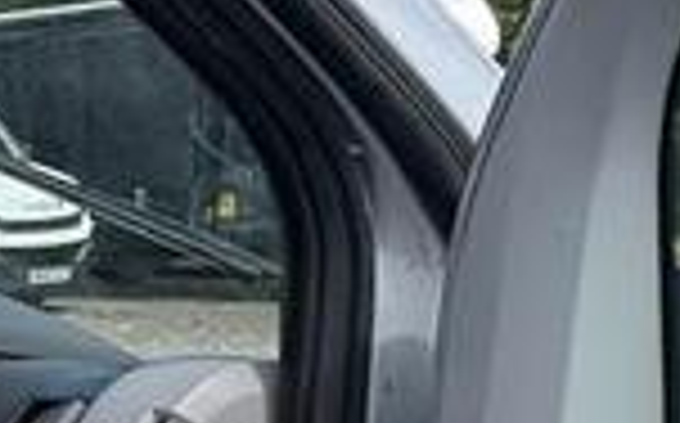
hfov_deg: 15.9
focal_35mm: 88
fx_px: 1629
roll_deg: +10.3
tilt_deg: -11.3
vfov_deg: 14.3
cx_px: -820
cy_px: 531
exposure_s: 1/921
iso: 64
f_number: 2.2
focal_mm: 2.22
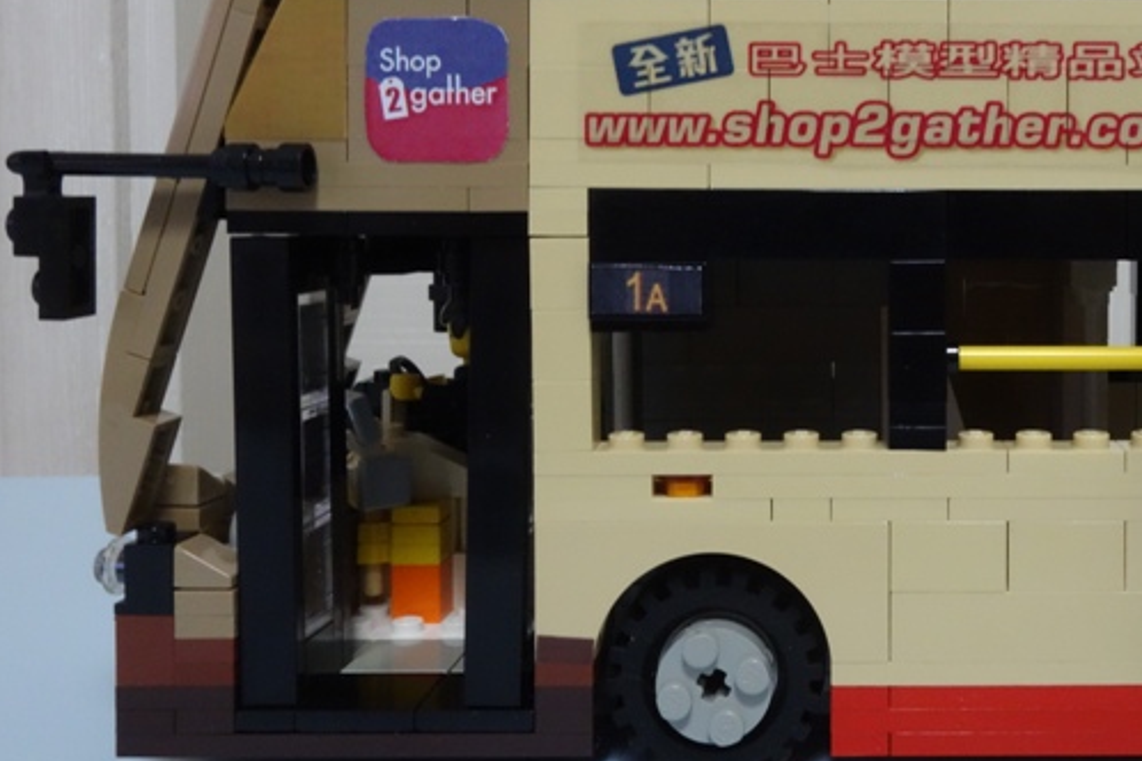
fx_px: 1427
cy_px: 249
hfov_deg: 42.1
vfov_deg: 29.6
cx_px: 871
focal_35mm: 45
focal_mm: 10.4
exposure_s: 1/4
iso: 1600
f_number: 11
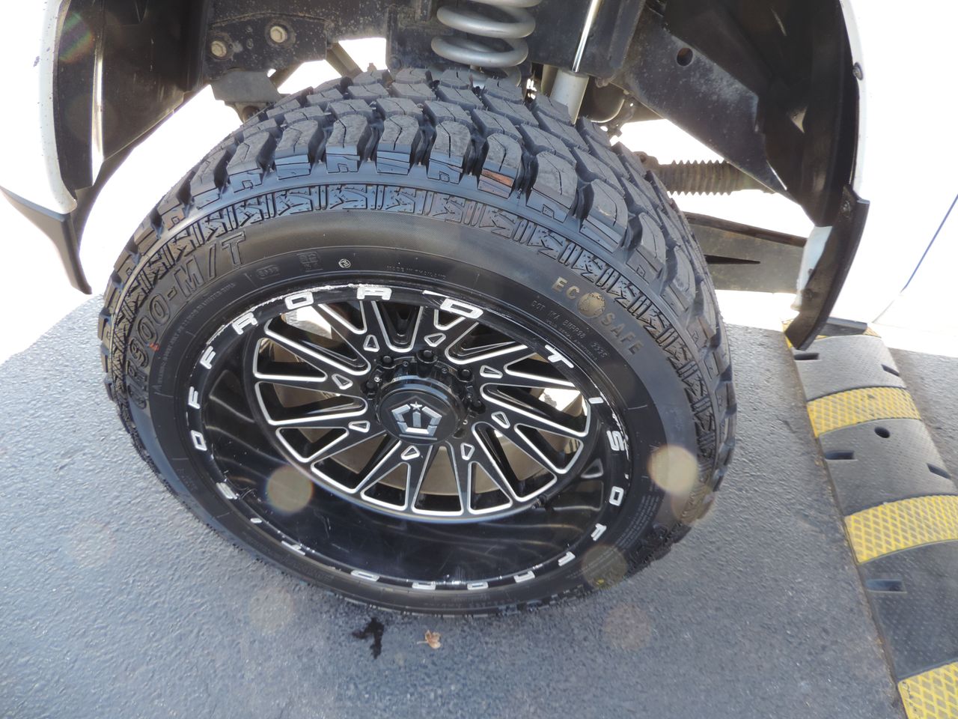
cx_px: 479
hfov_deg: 71.6
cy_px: 360
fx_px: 664
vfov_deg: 56.8
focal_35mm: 24
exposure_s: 1/40
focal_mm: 4.3
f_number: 3
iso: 80
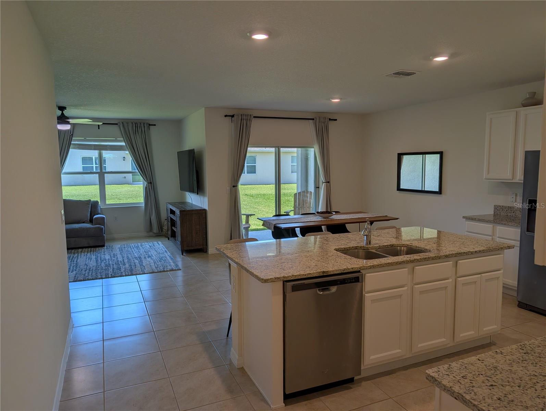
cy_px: 206
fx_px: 379
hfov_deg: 71.5
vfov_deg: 56.9
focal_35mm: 24
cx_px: 273
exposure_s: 1/962
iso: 21
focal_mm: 6.9
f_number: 1.68
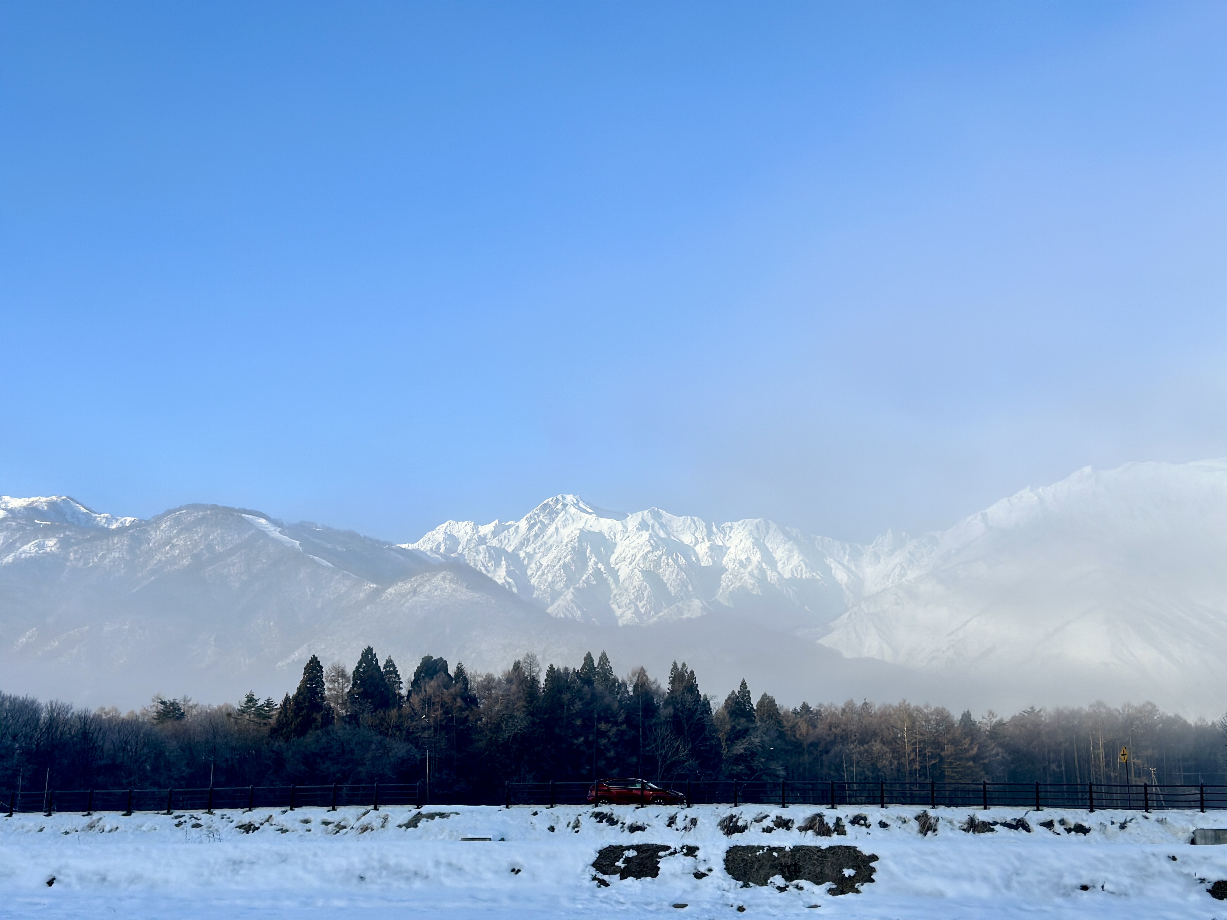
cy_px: 460
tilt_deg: +13.4
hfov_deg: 39.7
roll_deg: -0.1
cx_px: 614
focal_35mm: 48
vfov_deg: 30.3
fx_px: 1701
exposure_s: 1/3597
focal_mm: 6.86
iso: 100
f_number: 1.78
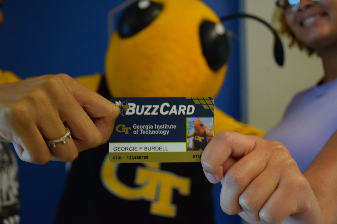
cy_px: 112
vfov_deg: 29.9
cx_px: 168
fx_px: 421
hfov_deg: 43.6
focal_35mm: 45
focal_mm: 30
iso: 1250
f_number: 4.5
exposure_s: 1/60
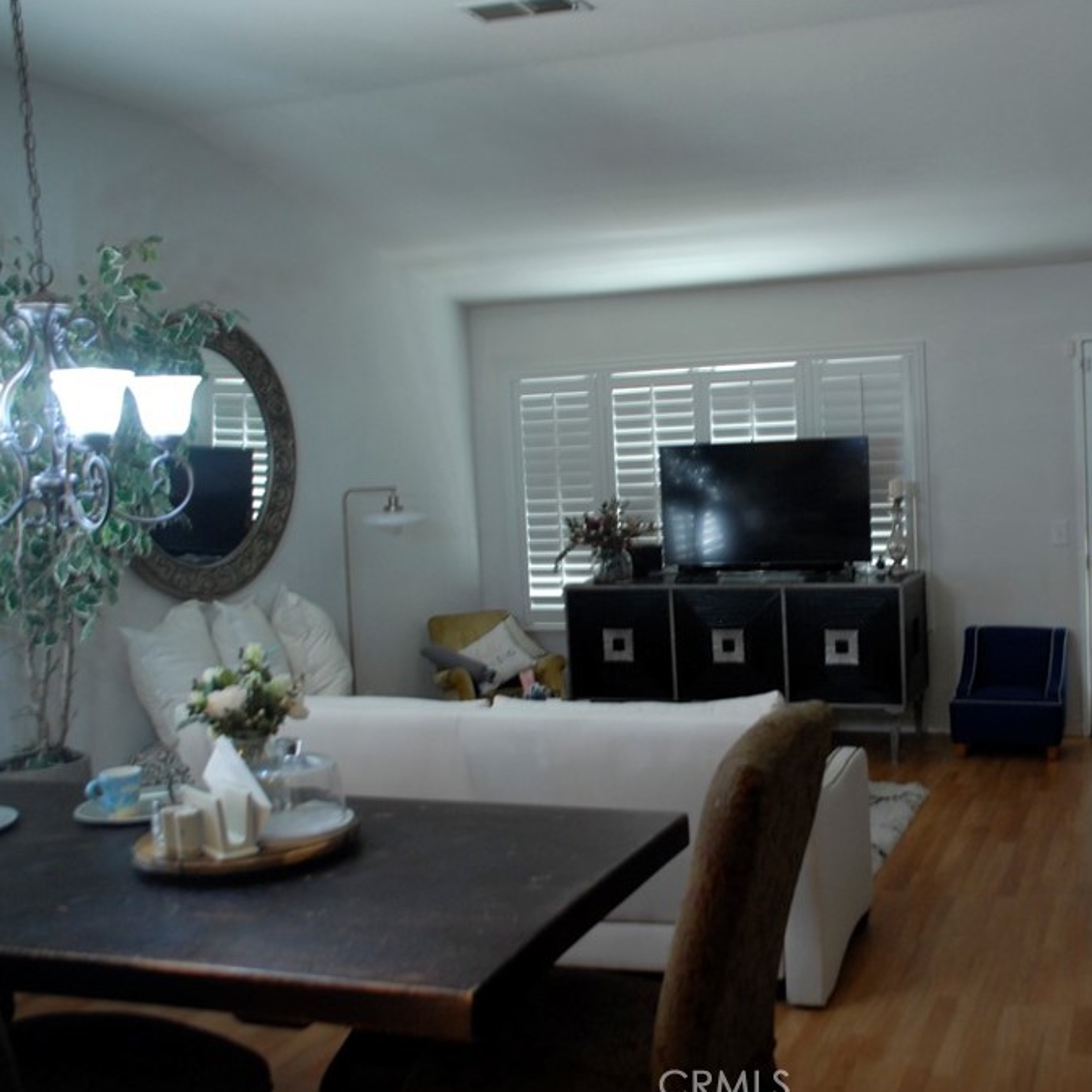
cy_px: 552
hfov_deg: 46.4
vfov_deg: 47.2
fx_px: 1249
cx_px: 739
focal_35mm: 35
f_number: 4.5
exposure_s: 1/15
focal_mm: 18
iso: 400
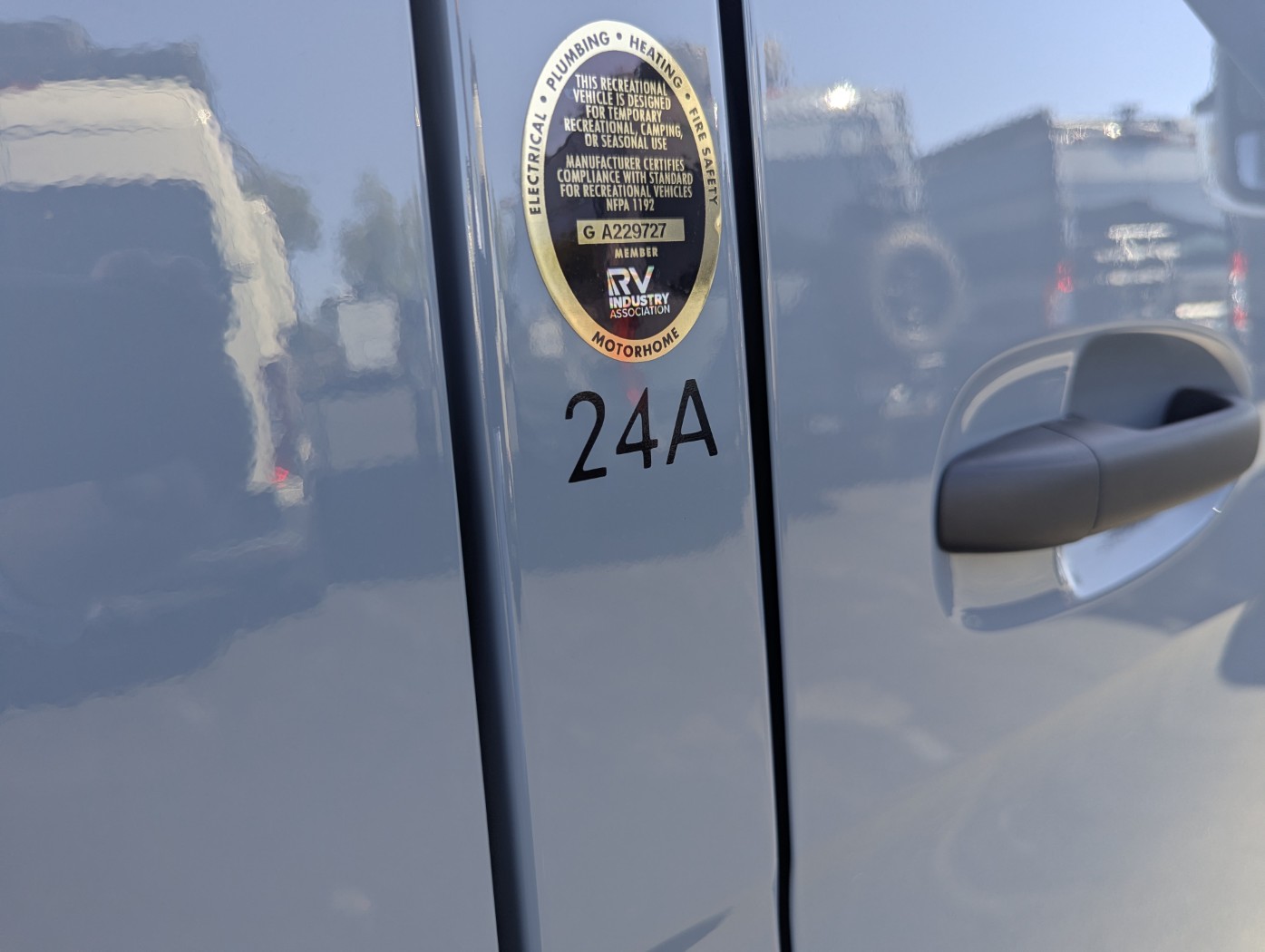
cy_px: 476
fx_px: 878
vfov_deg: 56.9
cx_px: 632
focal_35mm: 24
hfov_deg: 71.5
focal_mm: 6.81
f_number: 1.85
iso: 43
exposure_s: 1/326
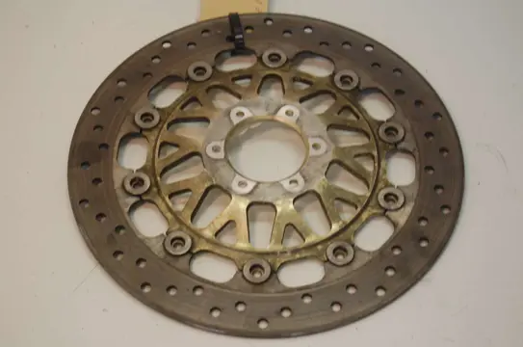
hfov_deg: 24.7
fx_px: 1196
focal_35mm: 82
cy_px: 174
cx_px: 262
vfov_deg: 16.5
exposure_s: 1/60
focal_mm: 55
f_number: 5.6
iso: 400
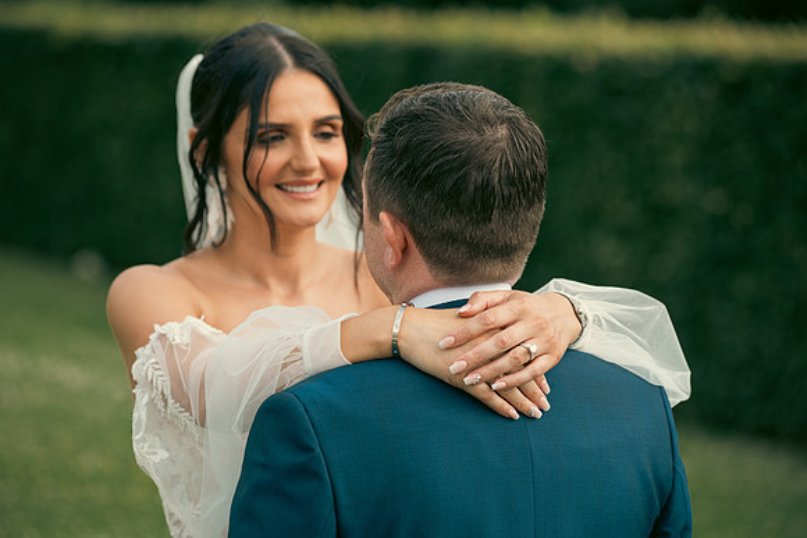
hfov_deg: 17.1
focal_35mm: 120
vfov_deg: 11.4
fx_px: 2691
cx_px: 404
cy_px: 269
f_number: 3.5
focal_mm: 120
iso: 100
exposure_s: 1/320
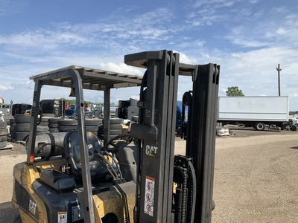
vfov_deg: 48.2
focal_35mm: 29
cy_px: 112
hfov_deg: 61.7
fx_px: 250
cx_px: 149
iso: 25
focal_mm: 3
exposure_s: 1/1534
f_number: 1.8
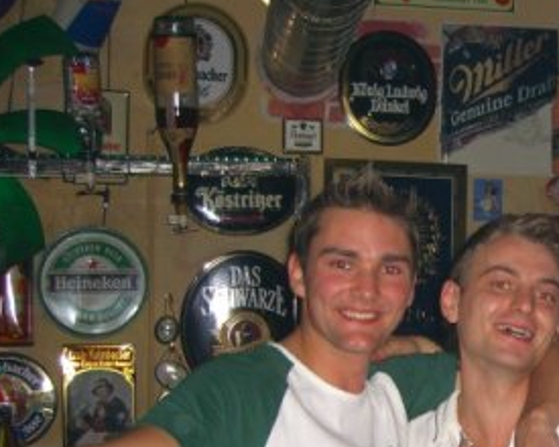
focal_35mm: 81
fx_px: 1340
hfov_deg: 22.6
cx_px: 569
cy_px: 408
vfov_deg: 18.6
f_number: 2.8
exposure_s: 1/60
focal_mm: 7.9
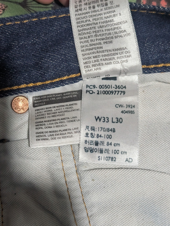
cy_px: 113
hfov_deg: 29.7
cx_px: 85
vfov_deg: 38.9
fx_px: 320
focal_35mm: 49
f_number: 1.68
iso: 420
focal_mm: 6.9
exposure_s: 1/106
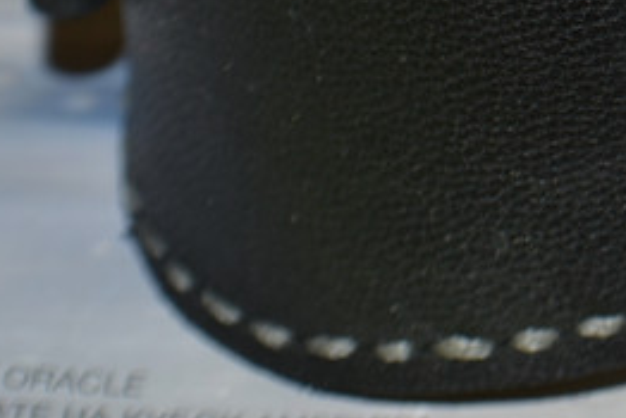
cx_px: 674
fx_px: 3501
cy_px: -82
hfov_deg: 10.1
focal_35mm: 201
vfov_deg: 6.8
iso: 100
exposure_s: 1/60
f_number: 8
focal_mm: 55
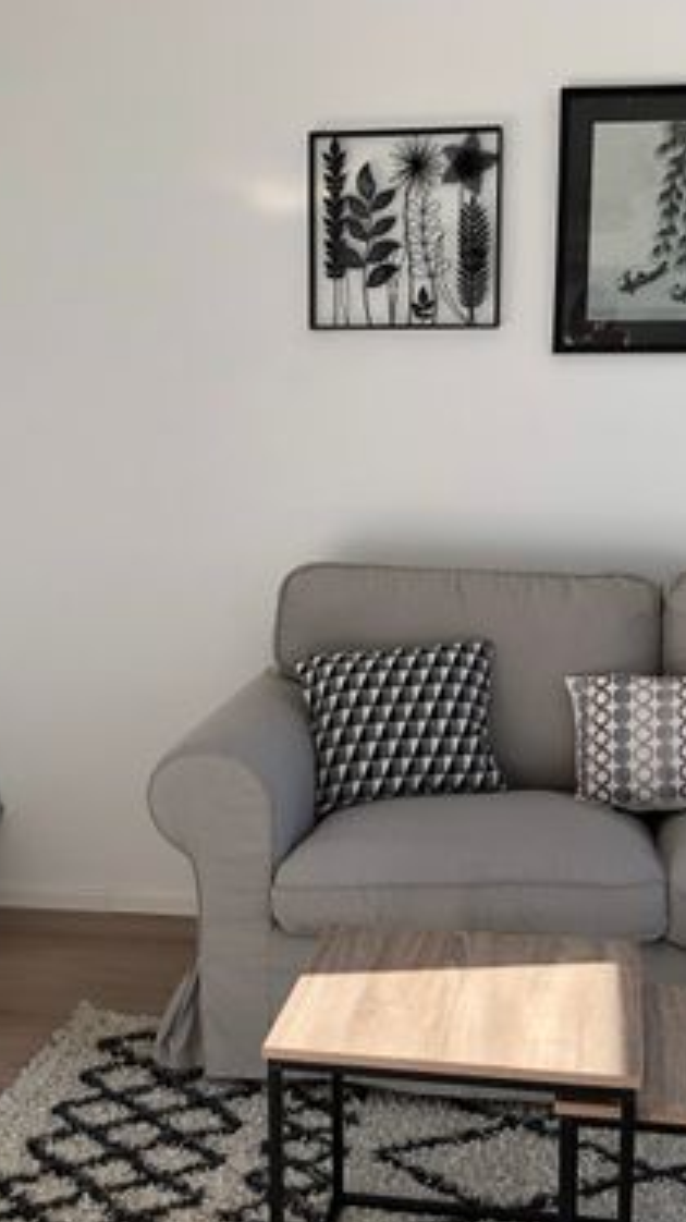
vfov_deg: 42.1
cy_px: 673
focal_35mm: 49
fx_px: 1587
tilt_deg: -10.5
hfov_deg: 24.4
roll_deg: +0.8
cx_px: 301
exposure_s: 1/246
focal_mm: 3.99
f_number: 1.8
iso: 20
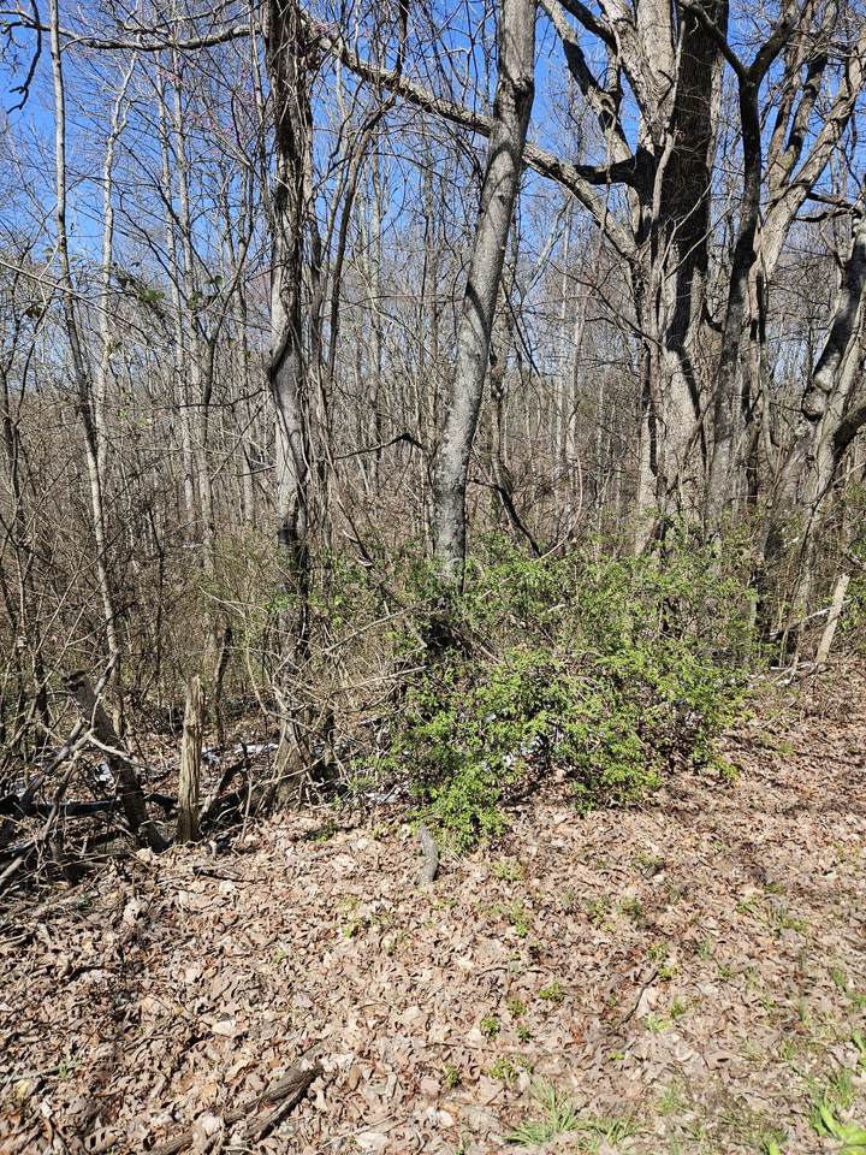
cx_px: 433
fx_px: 767
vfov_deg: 73.9
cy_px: 578
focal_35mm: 23
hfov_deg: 58.9
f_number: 1.8
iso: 25
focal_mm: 5.4
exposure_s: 1/1139
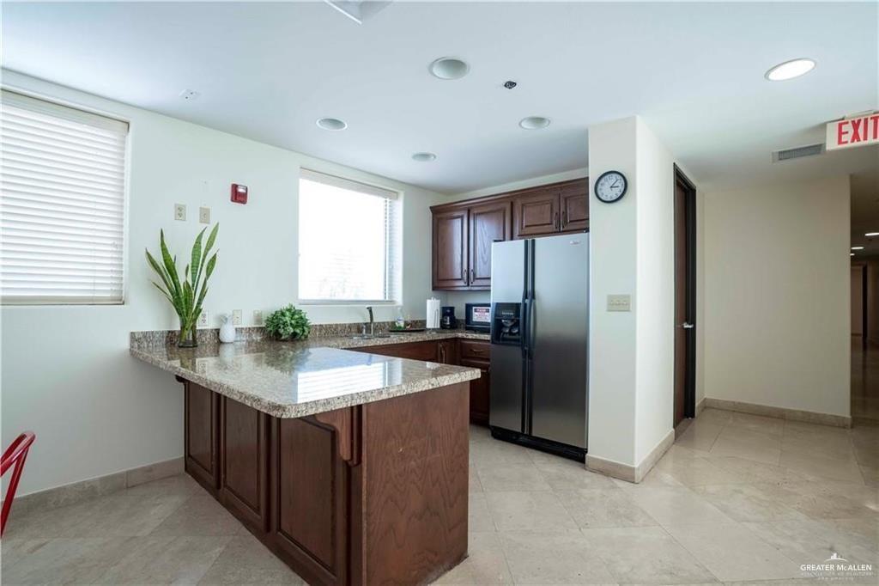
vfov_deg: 73.7
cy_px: 293
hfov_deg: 96.8
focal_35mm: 16
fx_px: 391
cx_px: 440
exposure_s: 1/20
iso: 500
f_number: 11
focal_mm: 16
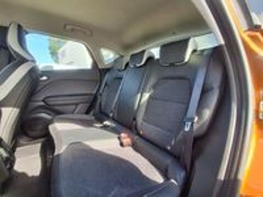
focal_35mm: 16
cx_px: 132
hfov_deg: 94.5
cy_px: 98
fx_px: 122
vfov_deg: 78.1
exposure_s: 1/100
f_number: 2.2
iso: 50
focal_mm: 1.64
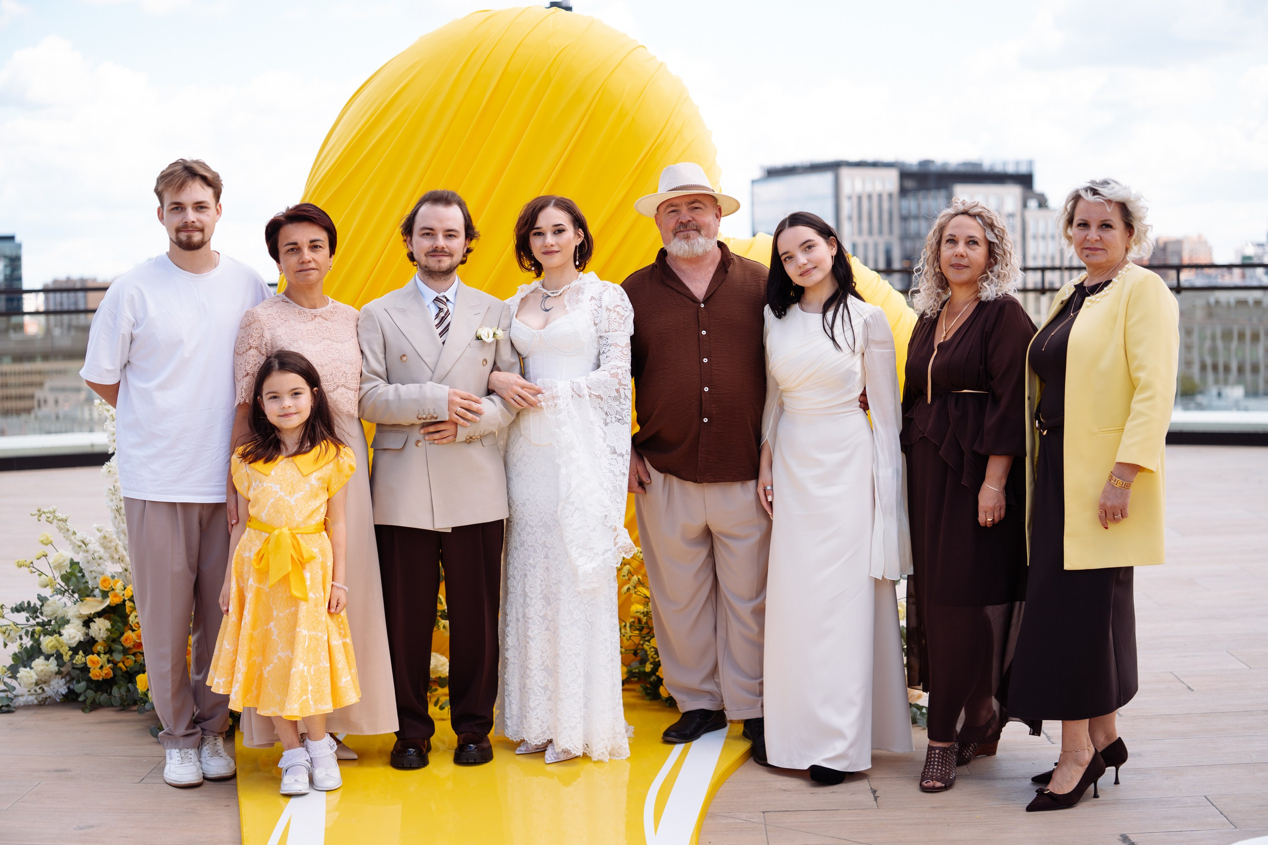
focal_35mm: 50
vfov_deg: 27.0
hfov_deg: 39.6
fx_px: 1761
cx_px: 634
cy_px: 422
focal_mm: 50
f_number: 2
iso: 125
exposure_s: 1/1250
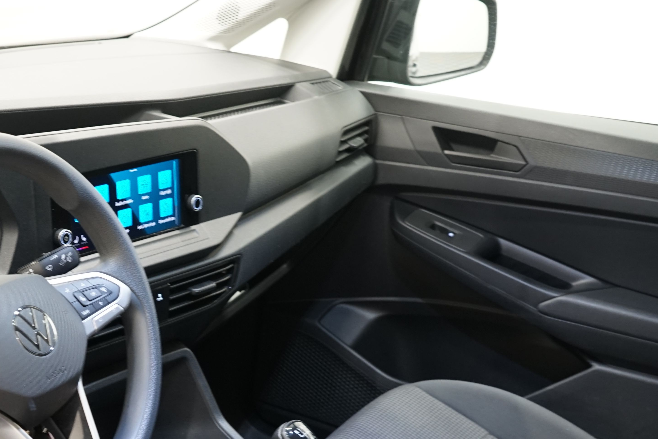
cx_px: 58
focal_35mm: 58
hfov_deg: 32.6
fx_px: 1060
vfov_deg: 22.9
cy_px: 373
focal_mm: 28
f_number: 5.6
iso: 800
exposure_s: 1/4
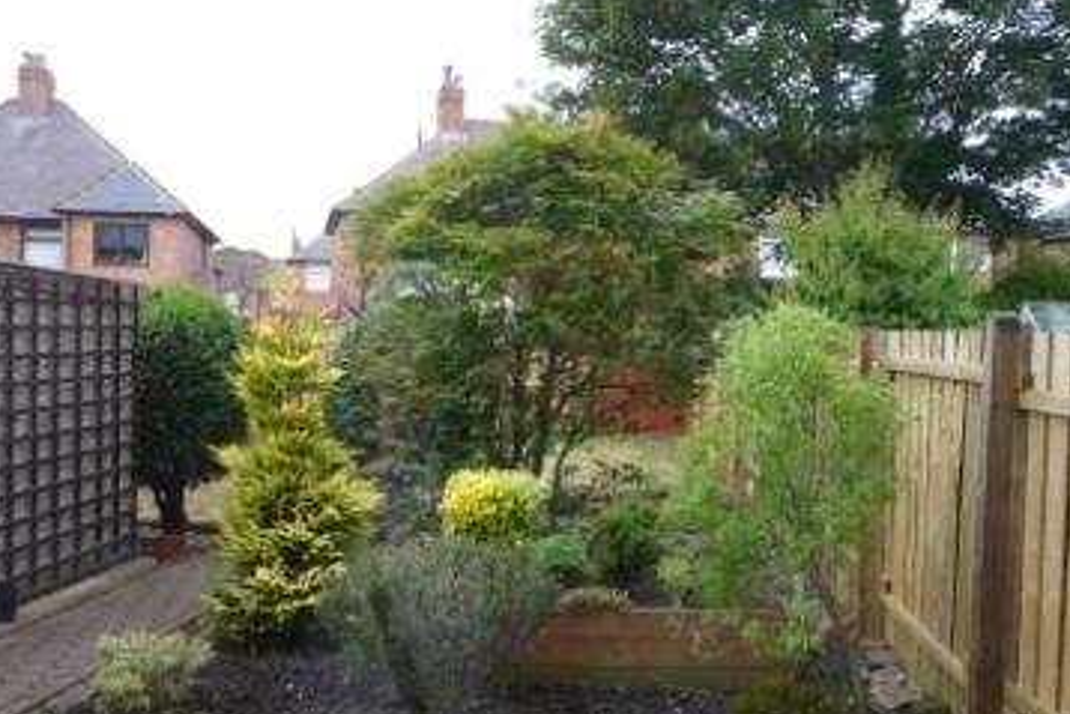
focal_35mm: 39
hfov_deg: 49.4
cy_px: 376
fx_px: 1160
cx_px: 463
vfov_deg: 34.2
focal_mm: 5.2
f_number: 4
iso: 100
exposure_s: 1/125
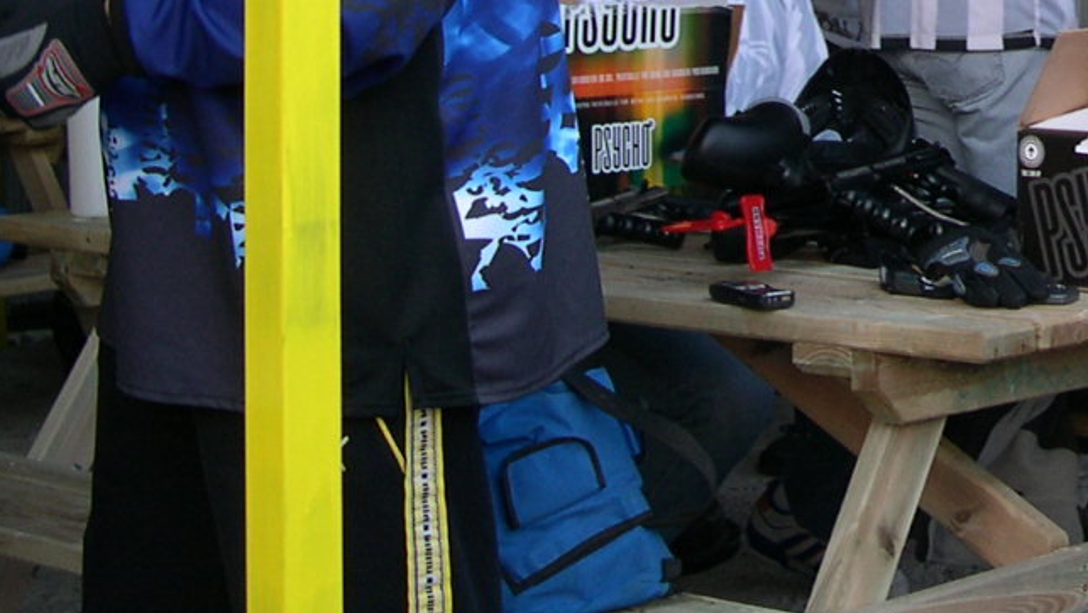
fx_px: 2972
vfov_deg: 11.3
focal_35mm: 103
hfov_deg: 19.7
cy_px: -271
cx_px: 1264
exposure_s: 1/63.8
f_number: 2.8
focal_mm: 8
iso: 100
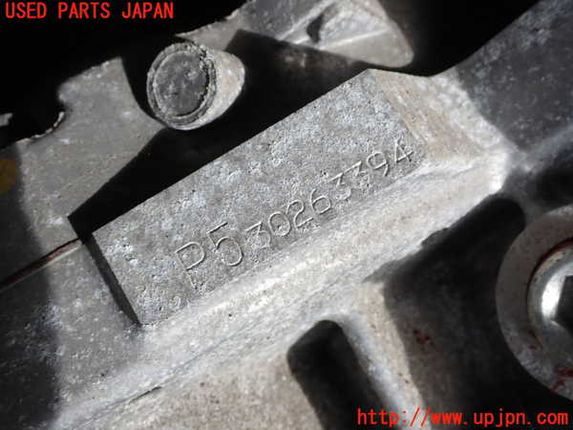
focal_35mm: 47
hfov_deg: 40.4
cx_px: 286
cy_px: 215
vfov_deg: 30.9
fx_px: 778
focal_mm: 8.4
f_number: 4.5
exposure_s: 1/200
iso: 100
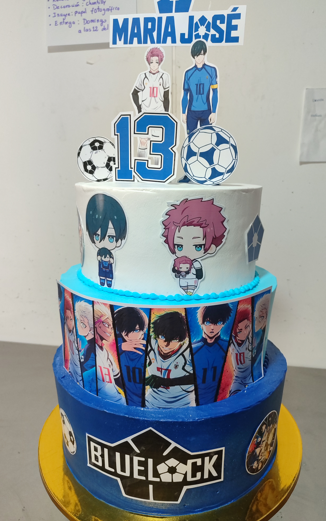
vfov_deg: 68.4
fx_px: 384
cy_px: 260
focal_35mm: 27
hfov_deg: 46.0
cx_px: 170
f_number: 1.89
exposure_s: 1/60
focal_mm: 5.95
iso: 436
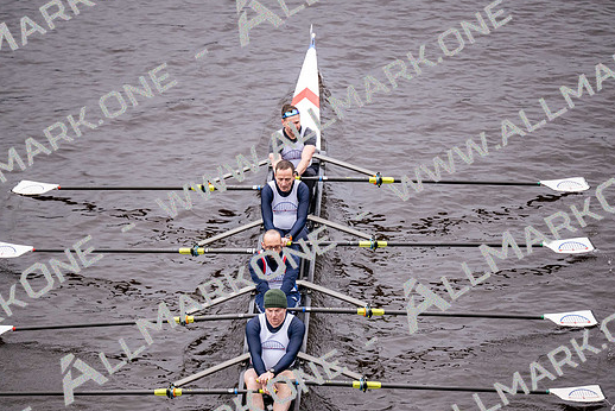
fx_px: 3829
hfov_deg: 9.2
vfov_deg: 6.1
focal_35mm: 224
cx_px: 302
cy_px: 222
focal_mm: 200
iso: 3200
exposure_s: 1/2000
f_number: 2.8
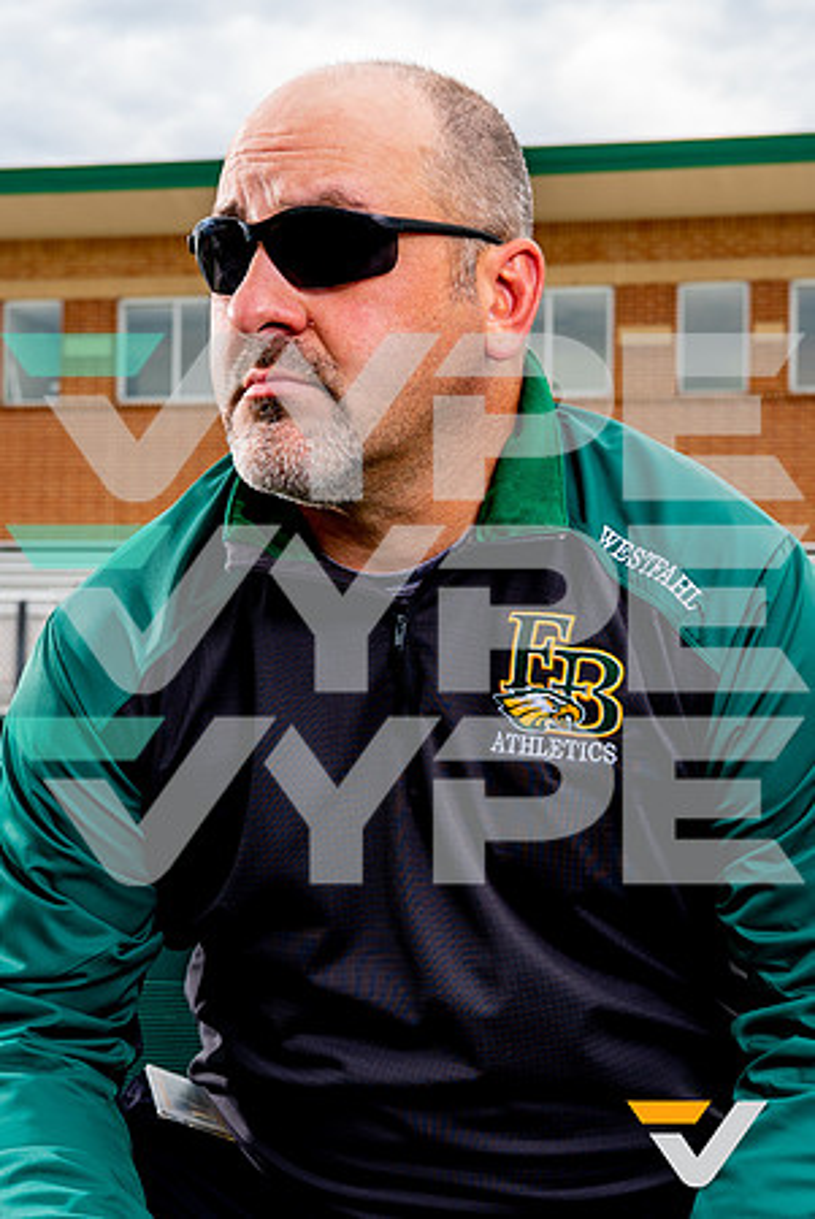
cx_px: 405
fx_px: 2000
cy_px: 609
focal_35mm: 59
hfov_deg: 23.0
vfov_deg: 33.9
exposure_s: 1/125
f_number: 5.6
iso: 100
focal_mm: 39
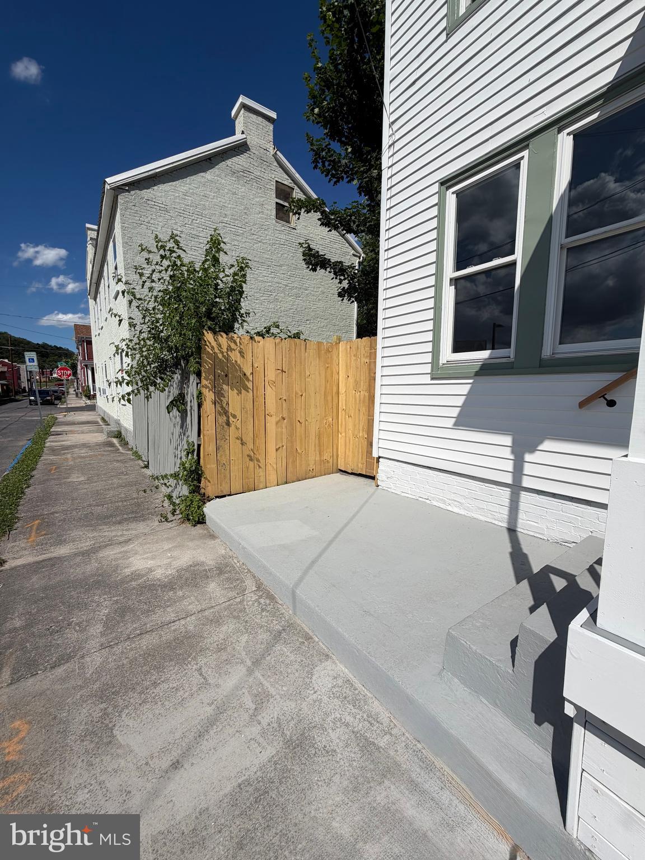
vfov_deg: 102.1
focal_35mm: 14
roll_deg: +2.9
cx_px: 322
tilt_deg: -5.5
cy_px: 430
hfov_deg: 85.7
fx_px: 348
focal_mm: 2.22
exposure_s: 1/2237
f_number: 2.2
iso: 20
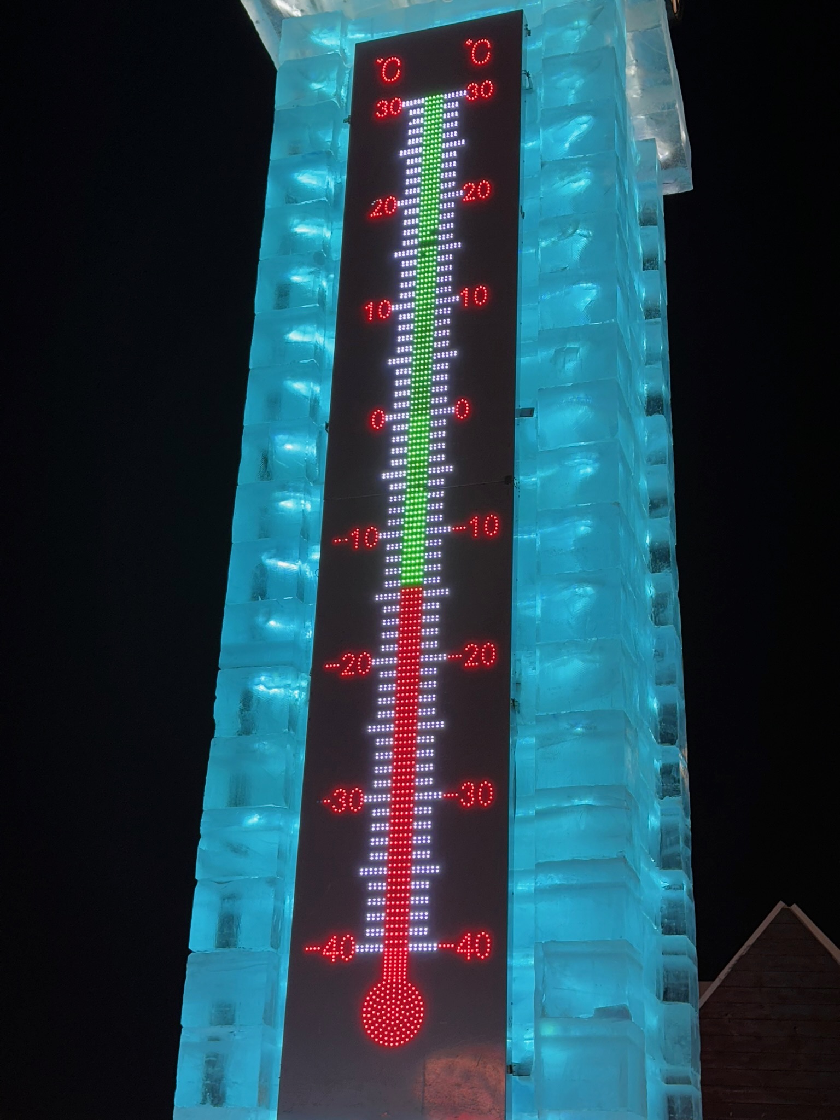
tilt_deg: +23.9
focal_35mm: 48
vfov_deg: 39.7
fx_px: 1553
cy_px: 560
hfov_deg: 30.3
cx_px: 420
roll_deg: -2.5
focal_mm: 6.86
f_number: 1.78
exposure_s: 1/173
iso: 50
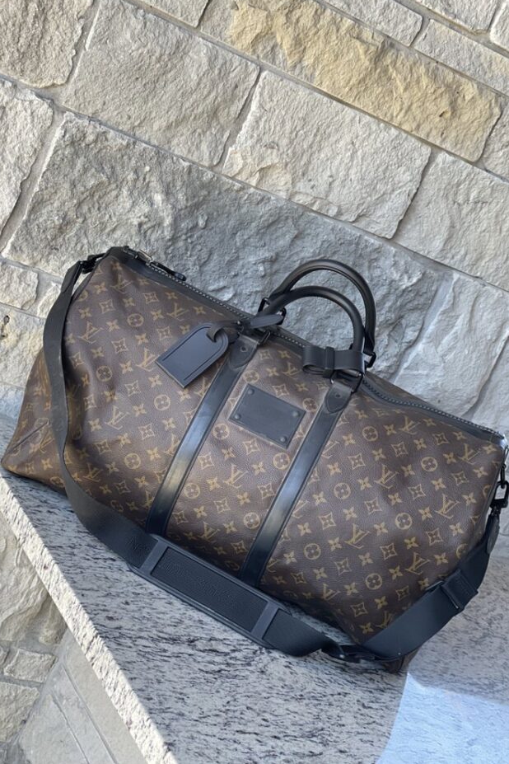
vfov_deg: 30.1
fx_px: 1421
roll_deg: -25.8
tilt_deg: -10.8
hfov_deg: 20.3
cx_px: 249
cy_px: 380
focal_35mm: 67
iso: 64
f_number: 2.2
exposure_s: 1/121
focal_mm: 7.5
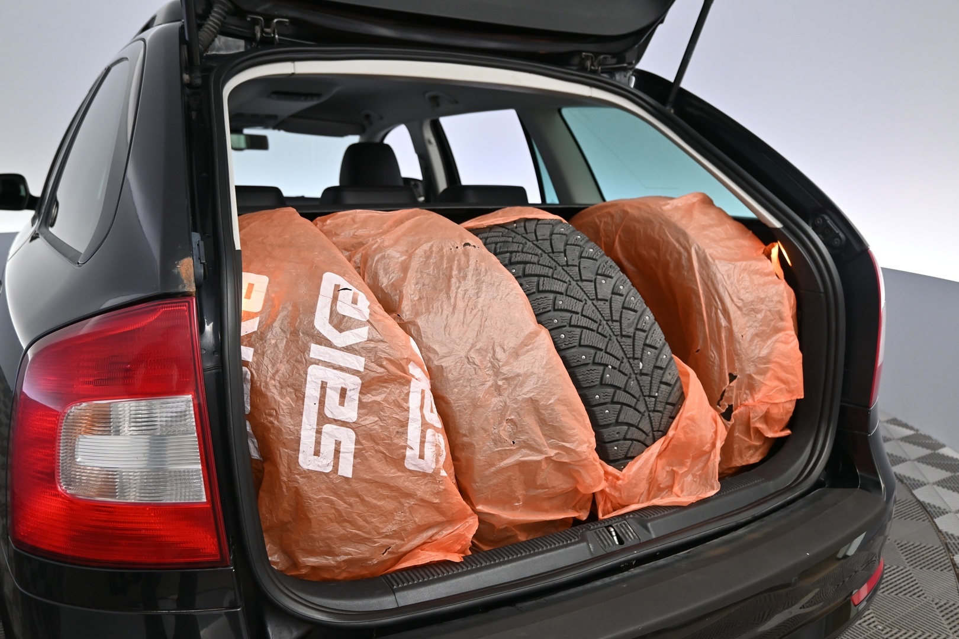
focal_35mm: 28
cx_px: 480
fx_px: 739
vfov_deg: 46.8
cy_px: 320
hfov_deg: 65.9
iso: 560
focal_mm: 18.5
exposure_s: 1/30
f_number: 3.8
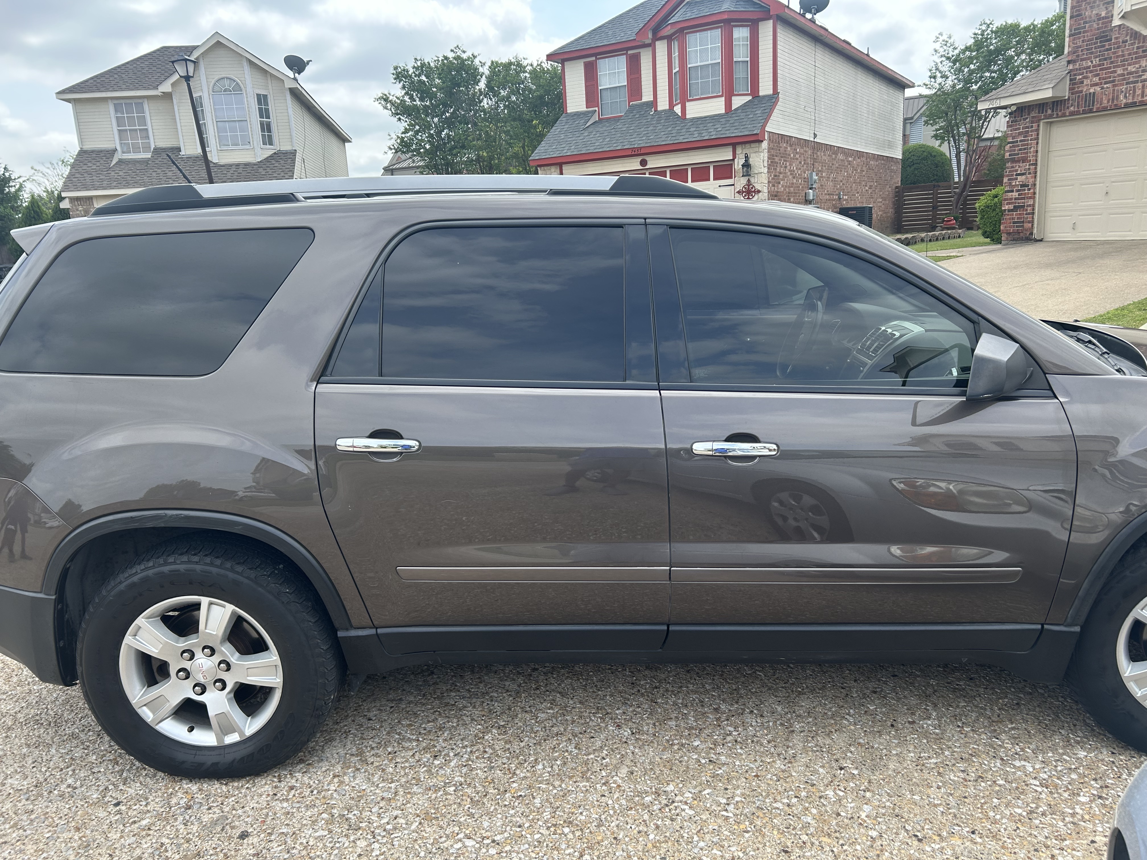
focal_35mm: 26
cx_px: 574
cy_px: 430
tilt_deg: -12.2
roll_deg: +3.9
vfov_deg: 53.1
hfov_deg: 67.3
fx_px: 862
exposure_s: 1/1344
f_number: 1.5
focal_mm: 5.7
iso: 50
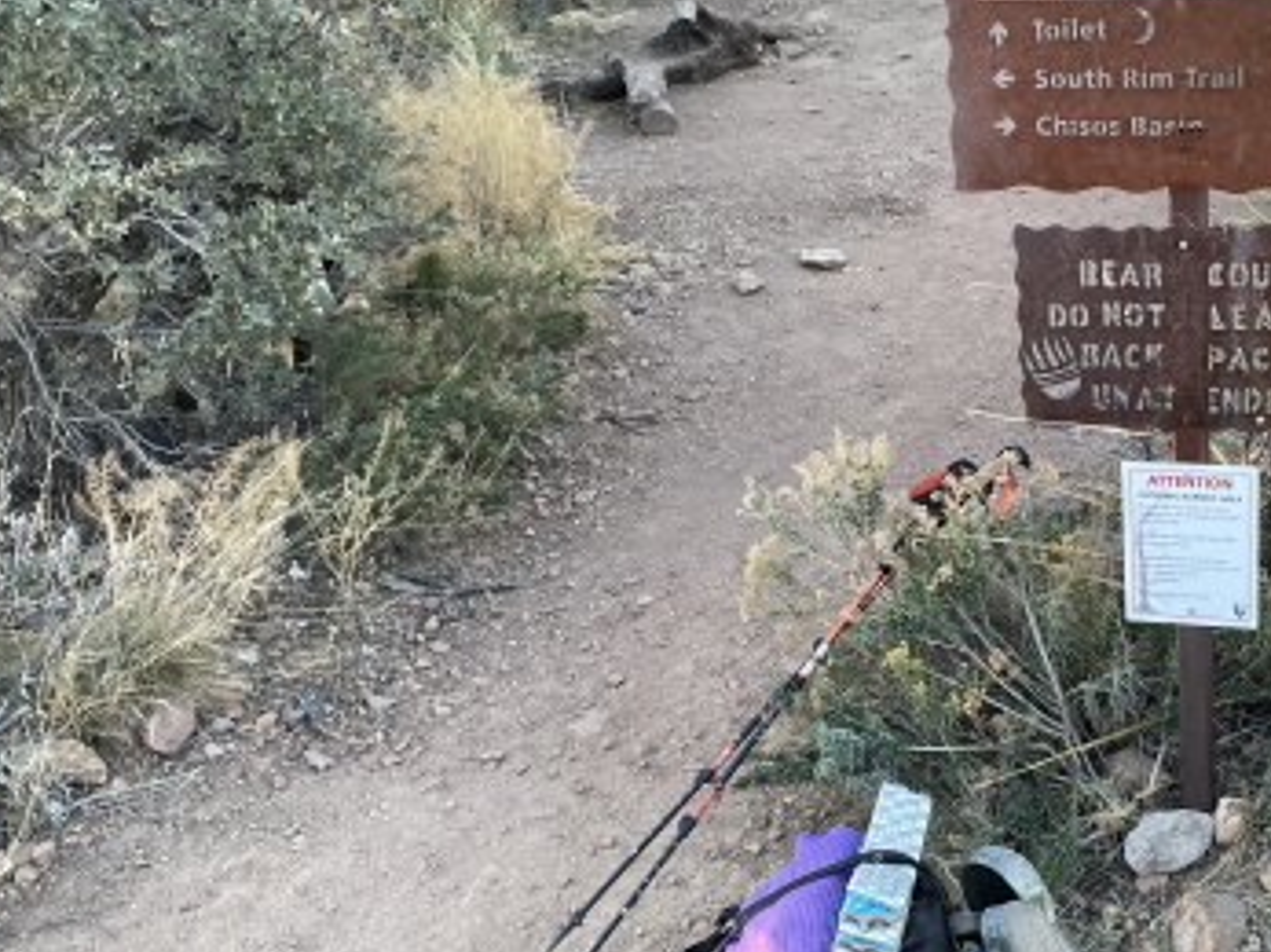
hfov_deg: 38.3
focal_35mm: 48
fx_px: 1762
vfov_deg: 30.2
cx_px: 1004
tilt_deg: -22.6
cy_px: 557
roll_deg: +4.1
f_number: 1.6
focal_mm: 4.2
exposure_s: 1/121
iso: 125
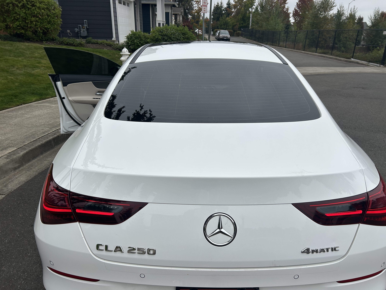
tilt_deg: -21.3
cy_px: 145
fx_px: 290
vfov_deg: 53.1
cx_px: 193
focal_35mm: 26
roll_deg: -0.9
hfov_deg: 67.3
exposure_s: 1/4444
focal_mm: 5.7
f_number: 1.5
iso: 50
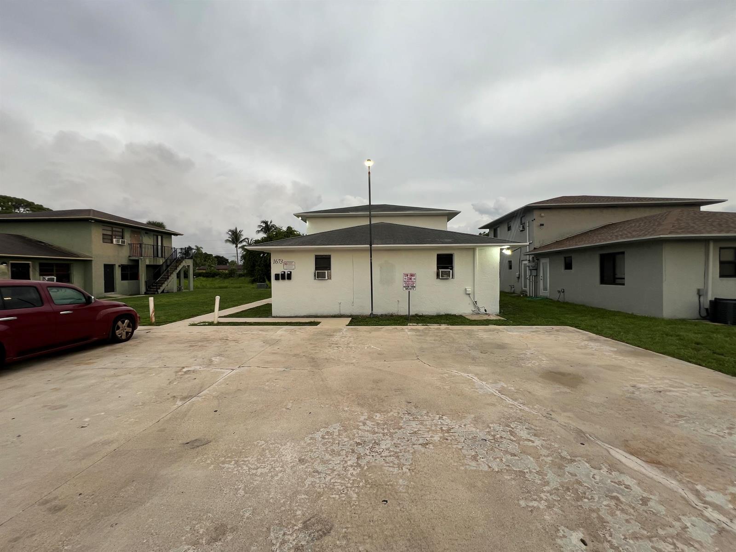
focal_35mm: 13
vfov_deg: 89.9
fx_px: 276
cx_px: 368
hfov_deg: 106.2
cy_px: 276
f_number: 1.8
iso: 32
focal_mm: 1.57
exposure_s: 1/132
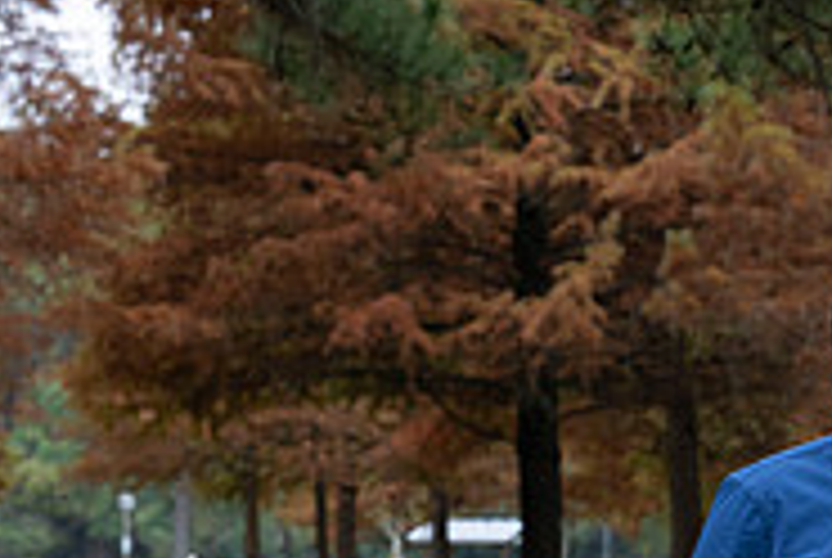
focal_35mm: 256
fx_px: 5926
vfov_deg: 5.4
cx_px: 1352
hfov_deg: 7.8
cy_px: 639
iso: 320
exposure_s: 1/125
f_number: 6.3
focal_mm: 70
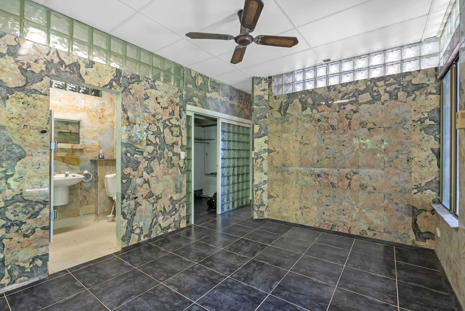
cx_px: 232
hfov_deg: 96.7
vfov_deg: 73.8
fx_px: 207
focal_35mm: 16
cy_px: 156
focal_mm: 16
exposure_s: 1/30
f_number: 6.3
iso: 2500
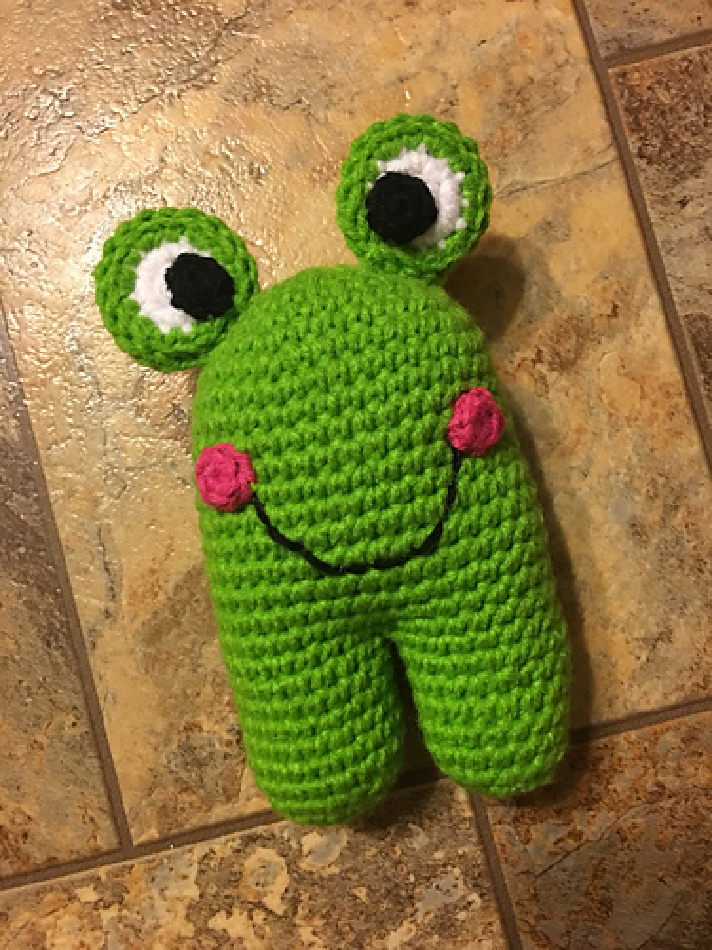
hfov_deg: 48.2
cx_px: 356
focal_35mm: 29
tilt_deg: -85.6
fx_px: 795
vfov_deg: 61.7
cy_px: 475
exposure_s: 1/4
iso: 50
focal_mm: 4.15
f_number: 2.2
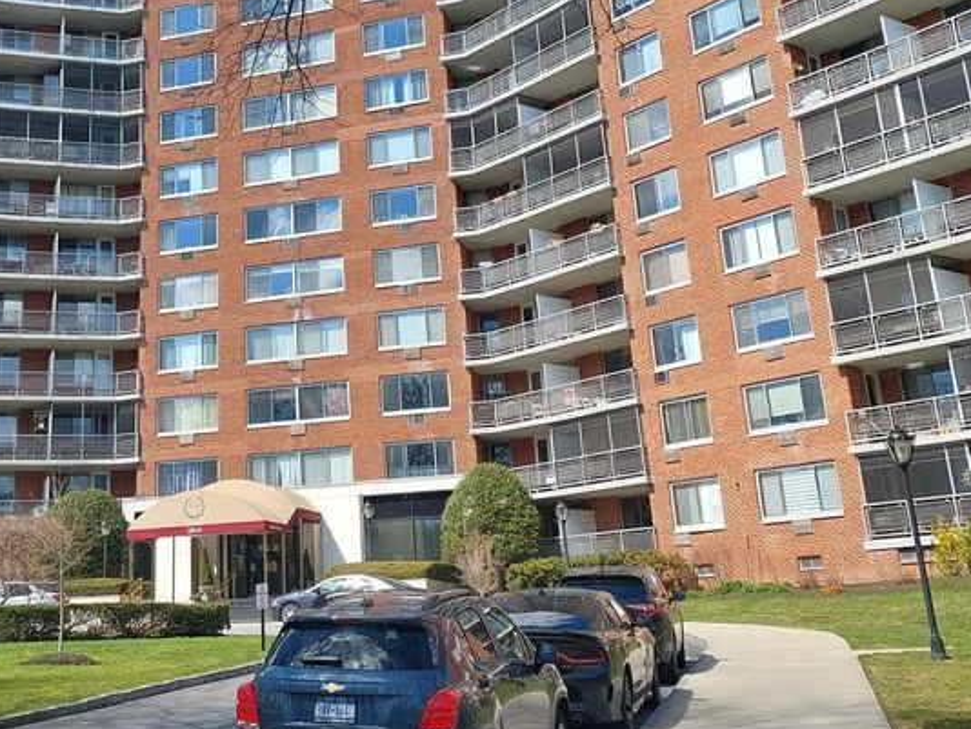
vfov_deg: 31.0
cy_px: 185
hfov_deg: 40.2
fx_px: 1291
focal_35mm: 46
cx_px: 262
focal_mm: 5.23
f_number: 1.8
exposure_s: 1/994
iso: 40
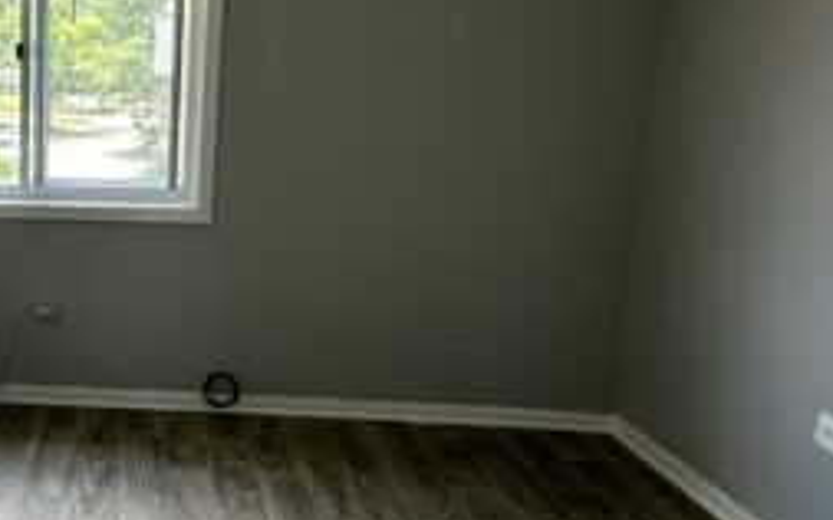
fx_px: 1021
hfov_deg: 37.3
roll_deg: +0.0
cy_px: 276
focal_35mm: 45
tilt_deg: -10.9
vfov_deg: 28.6
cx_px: -82
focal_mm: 2.22
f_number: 2.2
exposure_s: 1/99
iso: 50
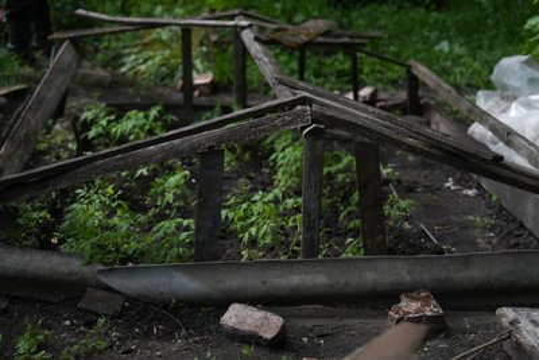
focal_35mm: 68
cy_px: 180
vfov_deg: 20.0
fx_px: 1018
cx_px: 270
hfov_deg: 29.6
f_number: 2.8
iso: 200
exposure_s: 1/80
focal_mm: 68
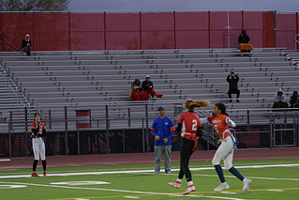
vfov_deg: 6.2
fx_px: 1845
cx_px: 176
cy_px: 157
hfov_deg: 9.3
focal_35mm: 222
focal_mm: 122
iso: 400
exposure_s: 1/200
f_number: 2.8
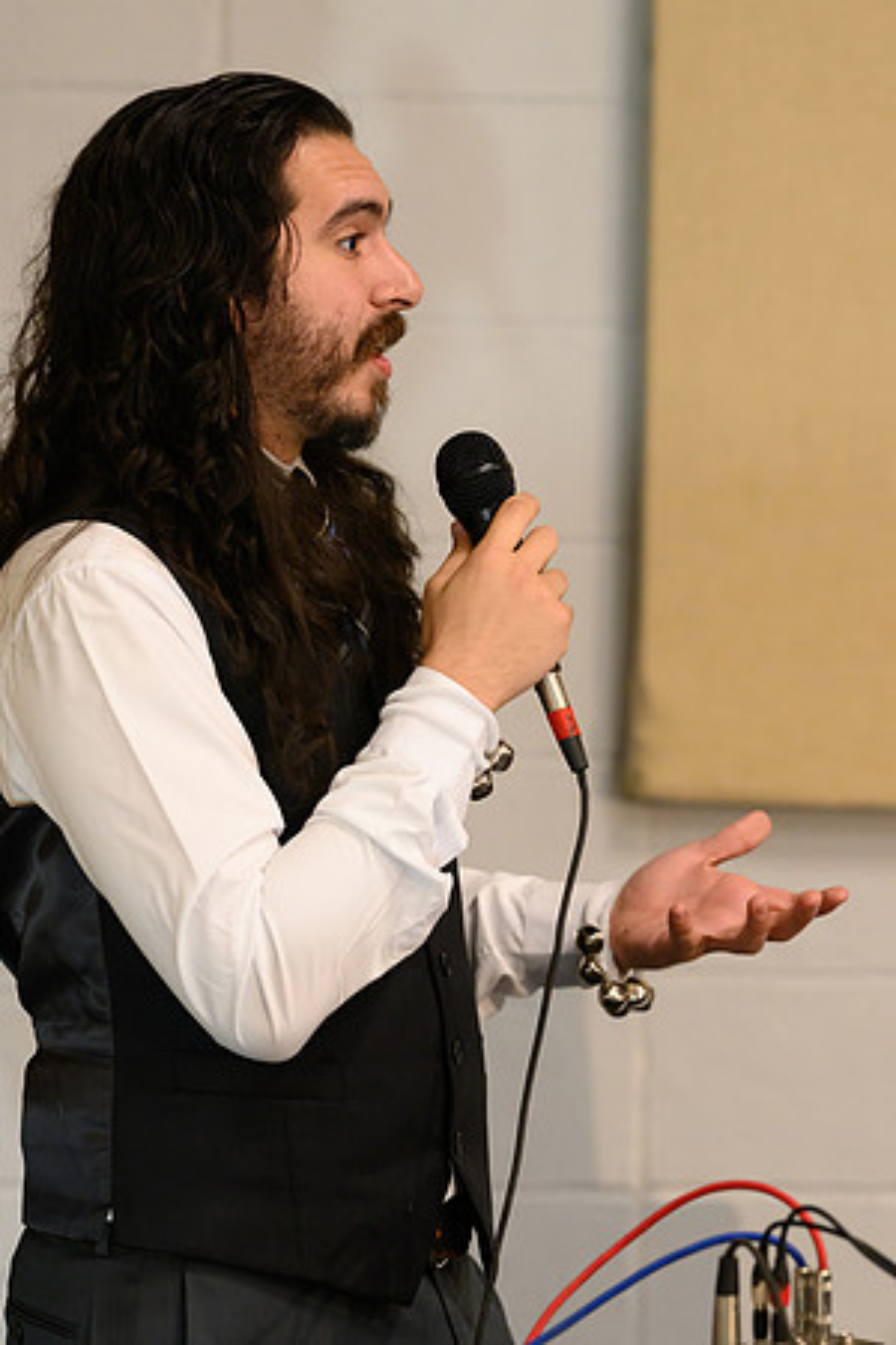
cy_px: 672
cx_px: 448
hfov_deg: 10.2
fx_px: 5040
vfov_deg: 15.2
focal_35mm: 135
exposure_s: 1/200
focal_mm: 135
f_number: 3.2
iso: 5000
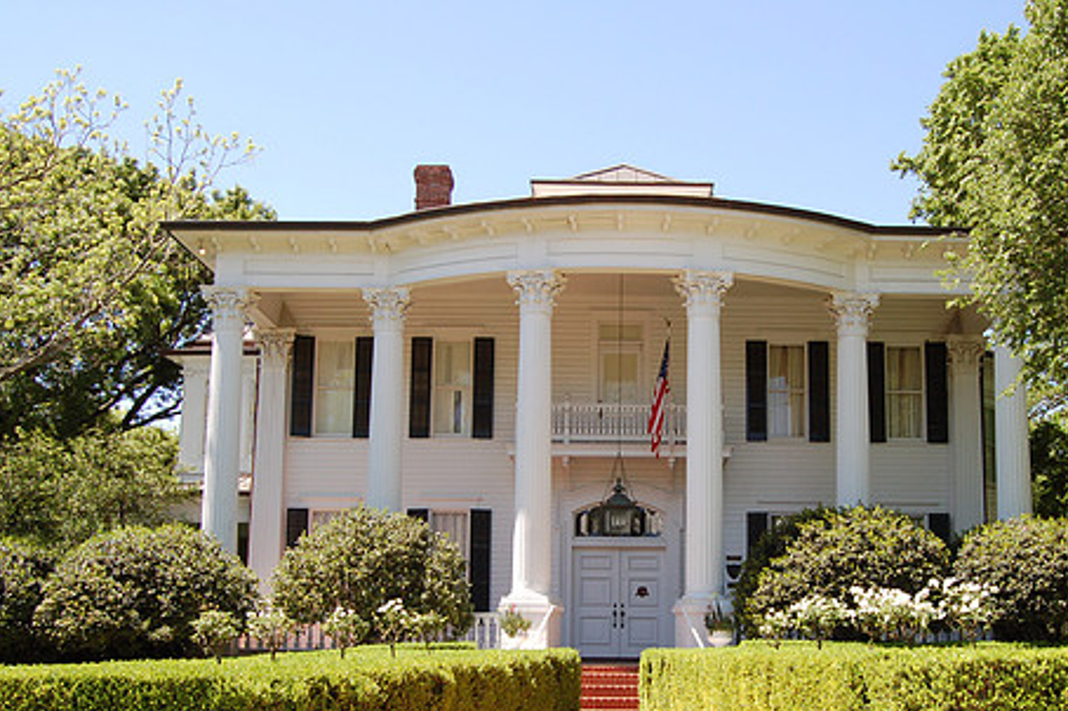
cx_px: 642
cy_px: 436
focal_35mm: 46
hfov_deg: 42.6
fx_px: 1364
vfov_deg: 29.1
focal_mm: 24
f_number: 7.1
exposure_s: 1/200
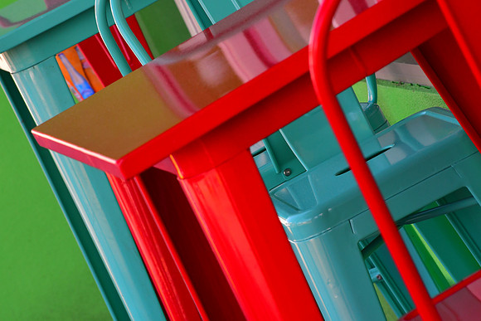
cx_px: 240
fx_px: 2499
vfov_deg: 7.3
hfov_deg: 11.0
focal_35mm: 187
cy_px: 160
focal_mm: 125
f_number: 11
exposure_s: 1/200
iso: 1000
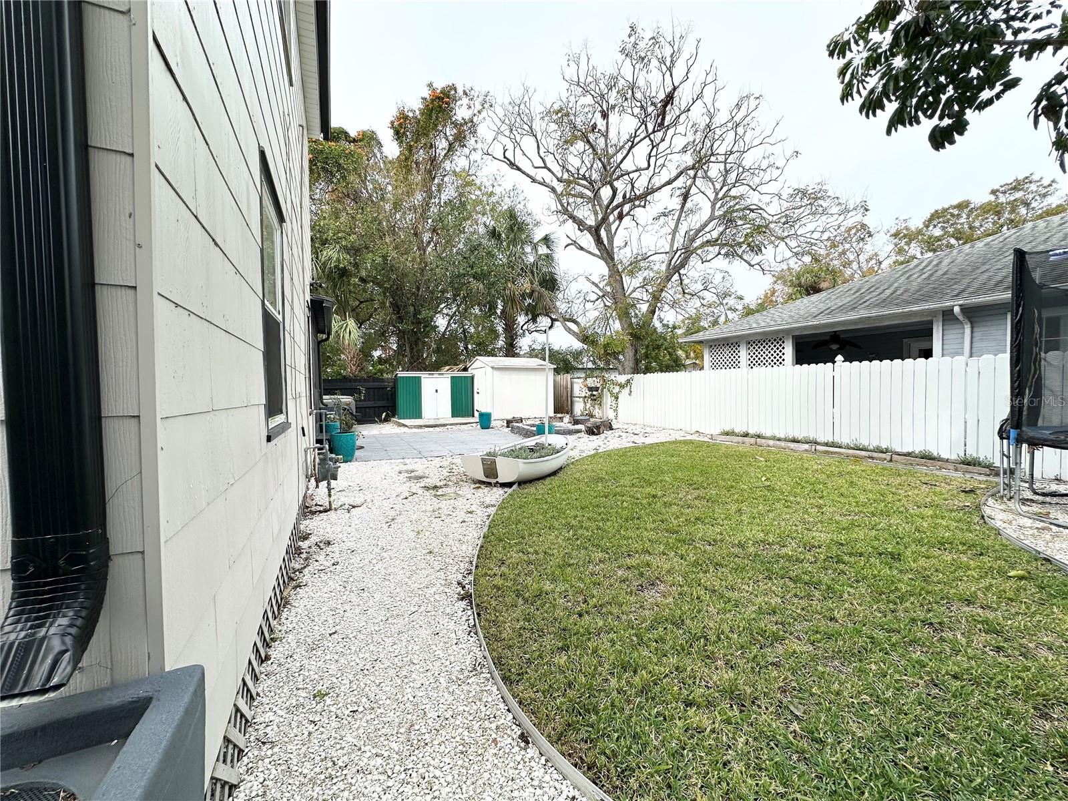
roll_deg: +0.3
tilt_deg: -1.8
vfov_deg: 85.7
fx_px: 432
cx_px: 534
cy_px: 400
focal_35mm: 14
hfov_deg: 102.1
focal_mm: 2.22
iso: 40
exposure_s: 1/924
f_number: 2.2
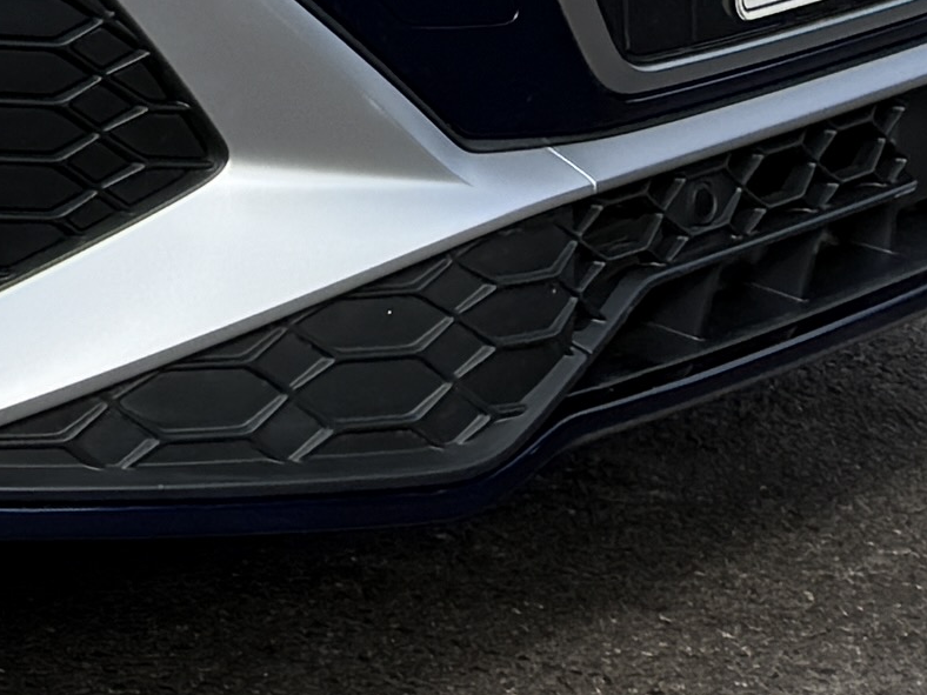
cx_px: -1263
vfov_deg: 7.6
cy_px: -1323
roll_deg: +0.0
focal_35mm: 174
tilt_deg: +3.2
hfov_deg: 10.0
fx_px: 4660
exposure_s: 1/2370
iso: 80
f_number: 1.78
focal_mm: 6.76
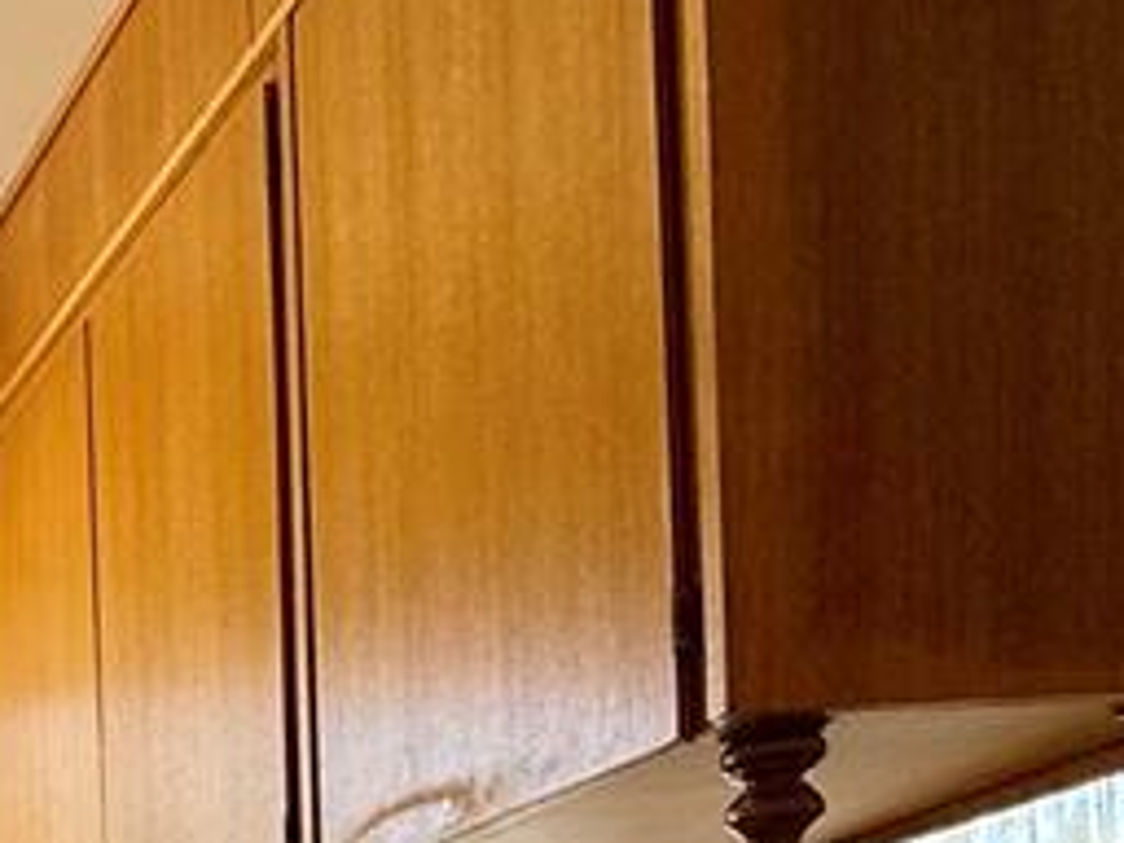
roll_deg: +1.0
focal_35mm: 56
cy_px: 1295
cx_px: -896
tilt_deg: +1.8
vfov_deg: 21.5
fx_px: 1818
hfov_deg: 21.8
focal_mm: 2.22
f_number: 2.2
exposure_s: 1/217
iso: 64
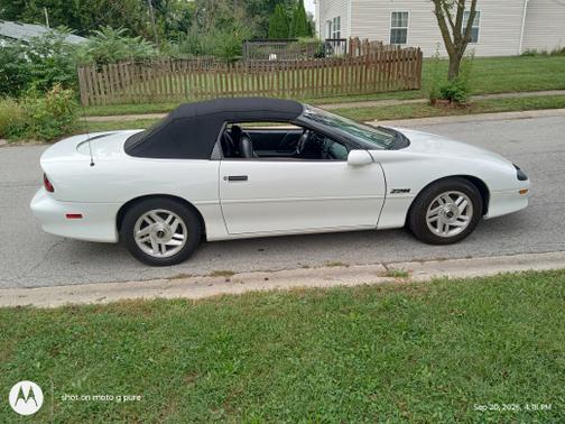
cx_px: 282
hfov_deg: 63.4
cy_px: 212
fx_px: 457
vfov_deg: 49.7
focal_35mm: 28
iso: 100
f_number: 2.2
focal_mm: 3.71
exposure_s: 1/406
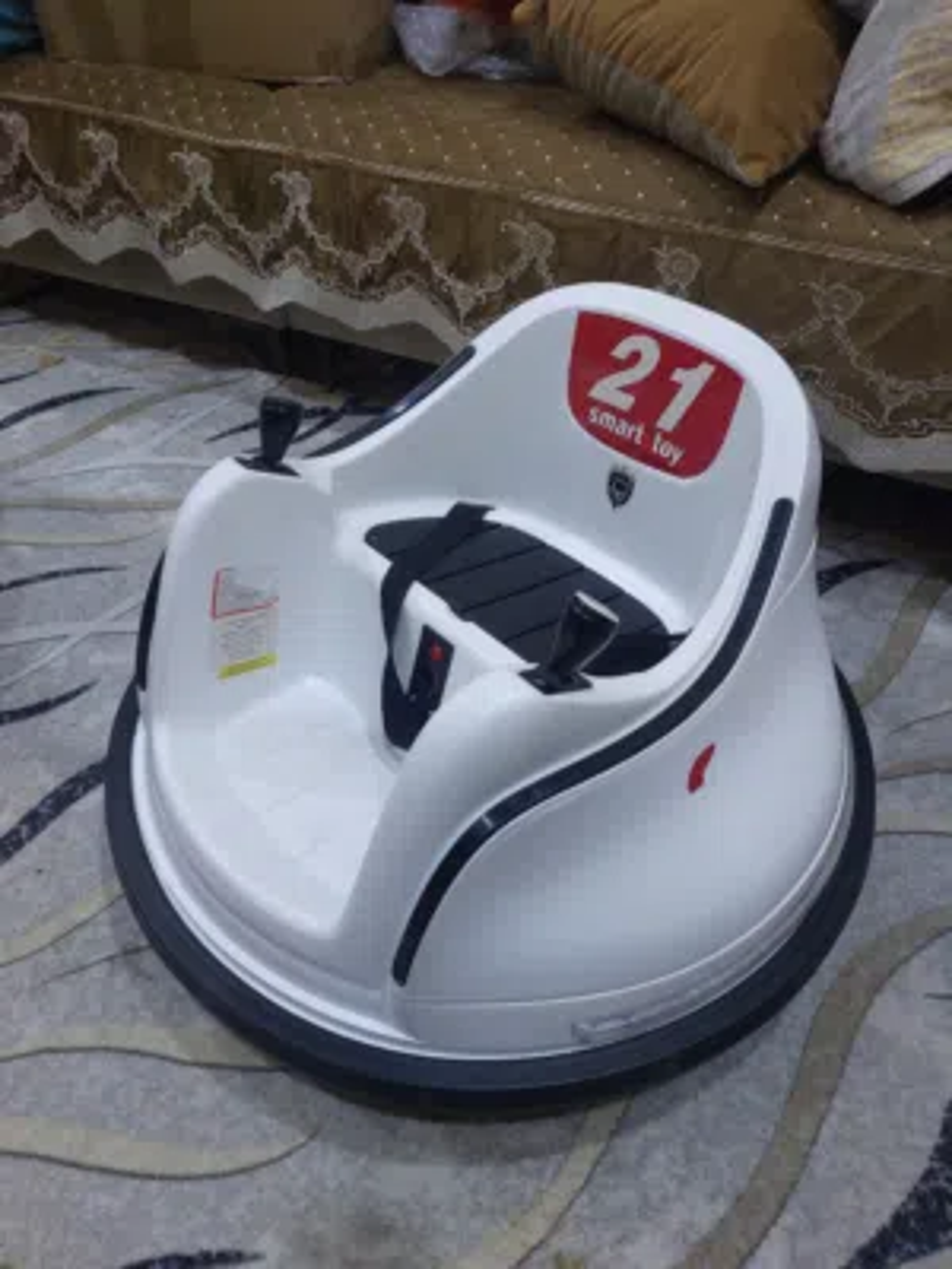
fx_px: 843
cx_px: 476
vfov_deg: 73.9
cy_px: 634
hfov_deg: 58.9
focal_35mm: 23
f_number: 1.8
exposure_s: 1/100
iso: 160
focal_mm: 5.06
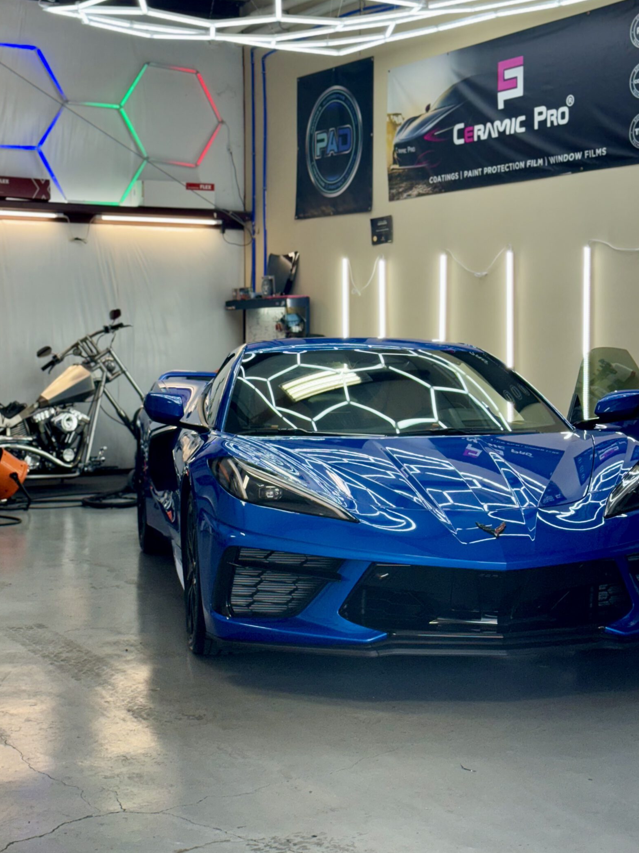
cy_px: 357
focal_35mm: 59
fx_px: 1452
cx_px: 290
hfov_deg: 24.8
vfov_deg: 32.6
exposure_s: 1/267
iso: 64
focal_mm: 6.76
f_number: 1.78
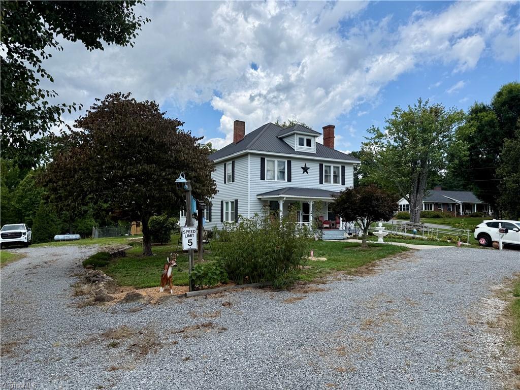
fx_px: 361
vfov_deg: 56.8
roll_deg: +0.2
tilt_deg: +3.4
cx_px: 260
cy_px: 195
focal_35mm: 24
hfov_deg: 71.6
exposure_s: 1/5319
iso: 80
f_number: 1.78
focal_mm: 6.76
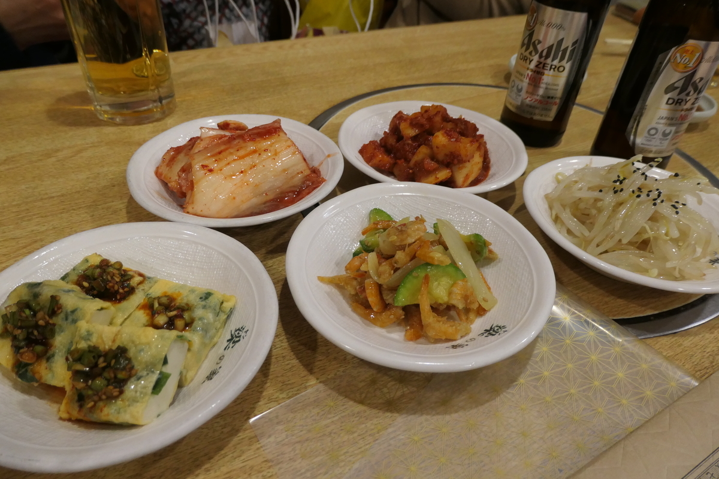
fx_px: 479
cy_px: 240
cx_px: 360
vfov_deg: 53.1
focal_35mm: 24
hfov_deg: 73.7
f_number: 3.3
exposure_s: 1/60
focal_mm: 8.8
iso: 800
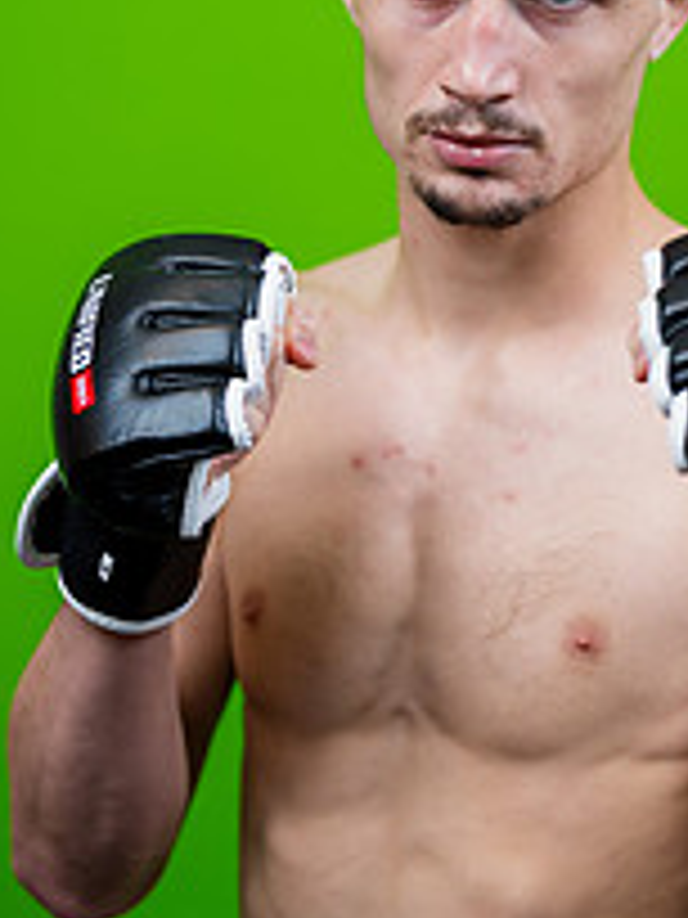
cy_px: 500
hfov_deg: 13.9
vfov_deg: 18.5
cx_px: 513
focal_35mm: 106
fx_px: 2809
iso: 100
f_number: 2
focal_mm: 50
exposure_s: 1/160
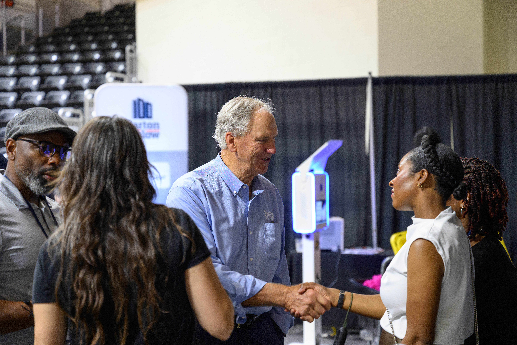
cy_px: 172
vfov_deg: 19.5
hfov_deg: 28.8
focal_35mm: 70
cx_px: 258
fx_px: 1005
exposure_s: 1/80
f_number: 3.5
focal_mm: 70
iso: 2000
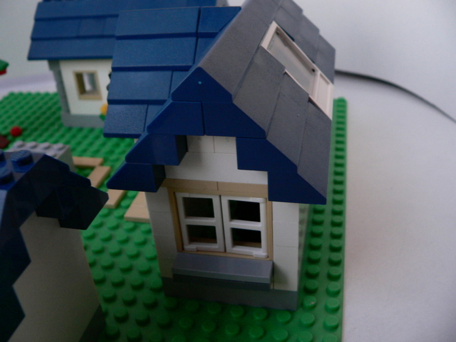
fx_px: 474
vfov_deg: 39.7
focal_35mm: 36
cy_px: 171
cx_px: 228
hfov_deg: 51.4
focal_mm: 6
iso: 200
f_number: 2.8
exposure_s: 1/30
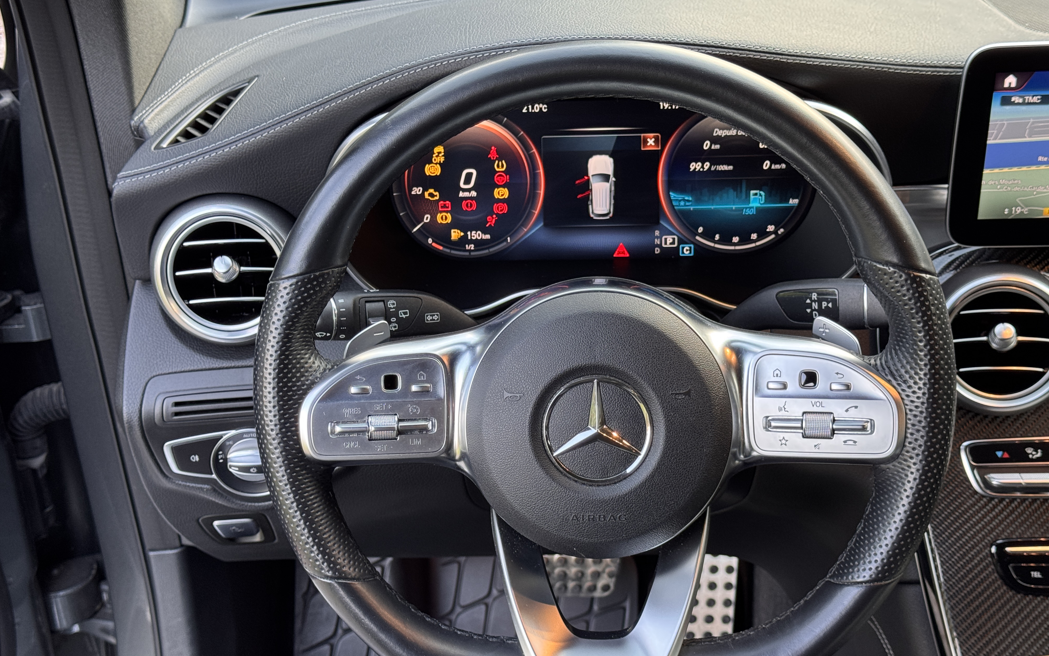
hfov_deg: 39.6
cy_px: 364
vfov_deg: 25.3
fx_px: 1458
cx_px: 524
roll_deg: +1.6
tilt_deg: -30.8
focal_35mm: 51
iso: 125
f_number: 1.78
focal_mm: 6.76
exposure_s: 1/59
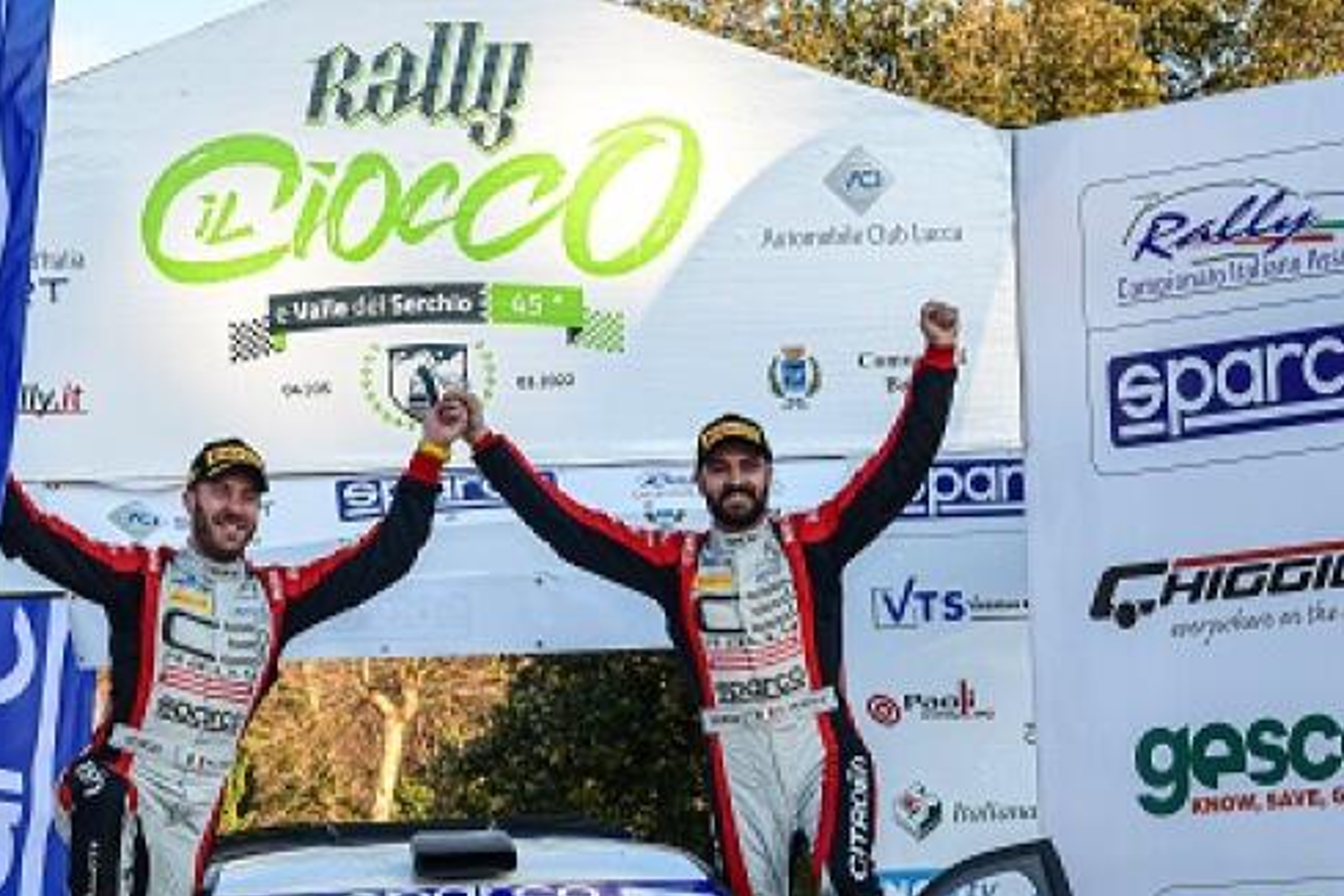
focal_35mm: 162
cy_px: 701
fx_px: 6048
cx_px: 401
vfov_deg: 8.5
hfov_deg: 12.7
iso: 400
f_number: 8
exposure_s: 1/250
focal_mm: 66
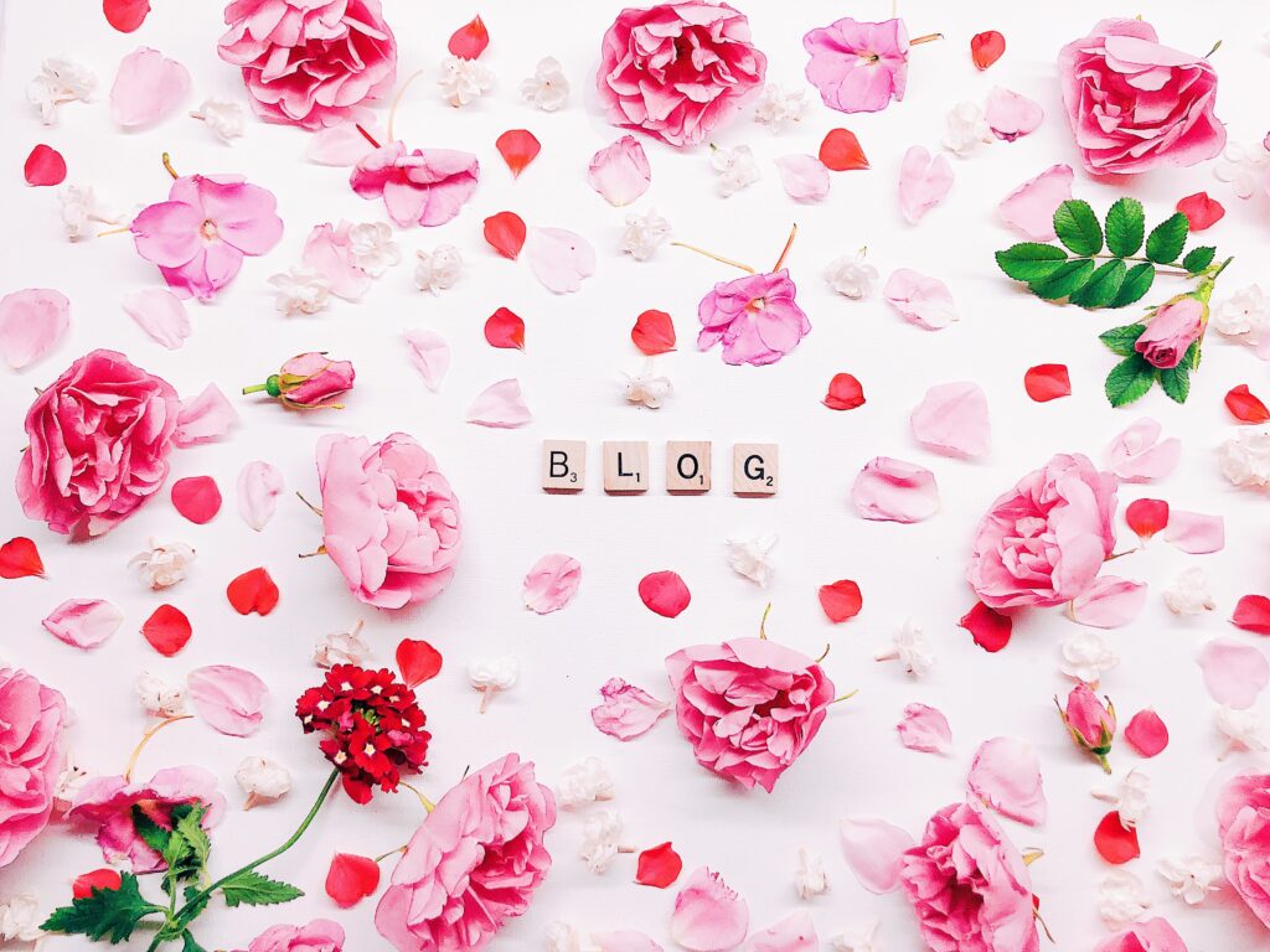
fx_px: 1027
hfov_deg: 63.4
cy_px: 476
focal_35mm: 28
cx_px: 635
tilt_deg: -84.9
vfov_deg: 49.7
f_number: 1.8
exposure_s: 1/120
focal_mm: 3.99
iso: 50
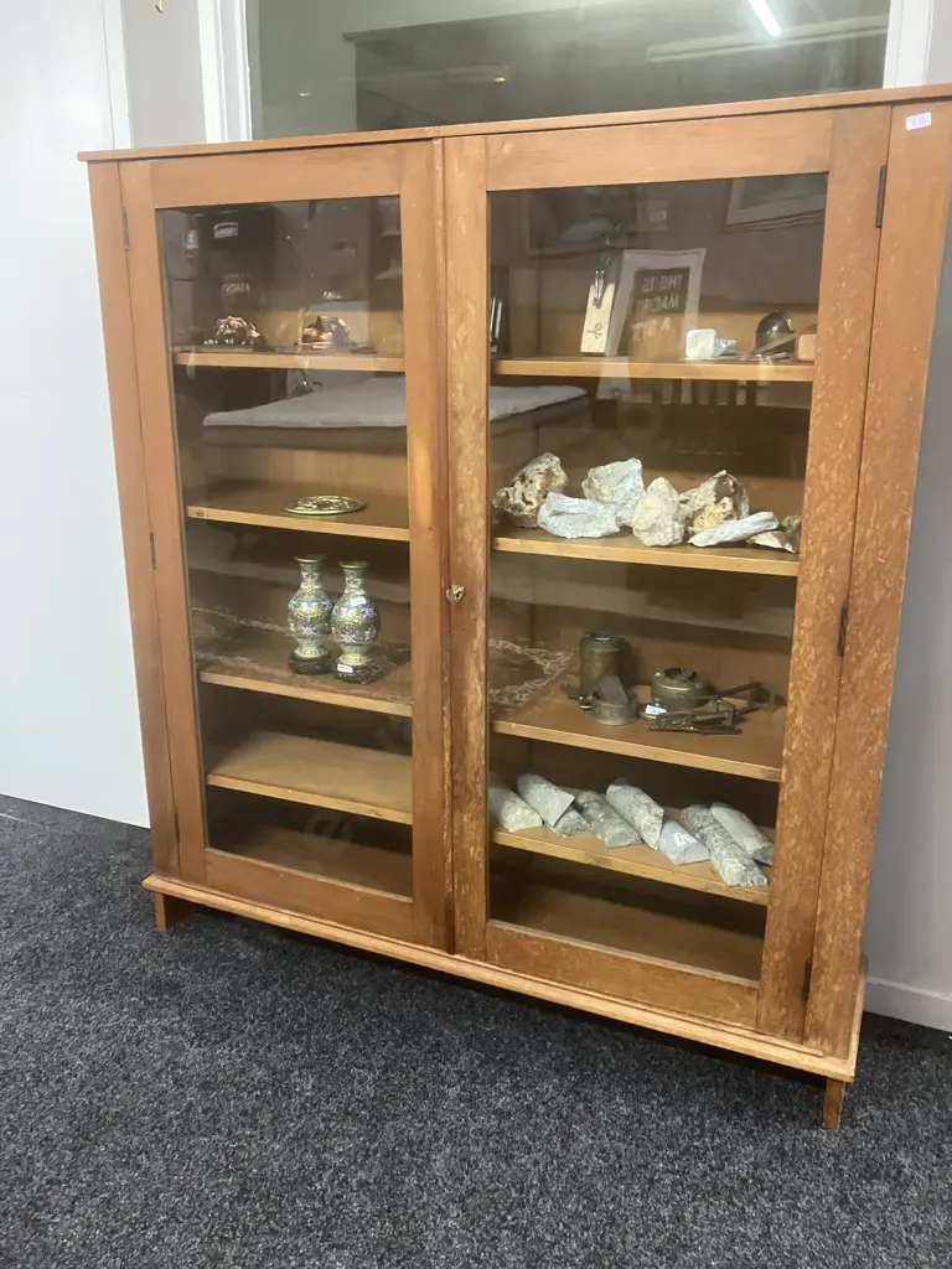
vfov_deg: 63.4
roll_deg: -0.1
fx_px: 1027
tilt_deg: -14.7
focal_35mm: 28
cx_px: 476
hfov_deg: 49.7
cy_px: 634
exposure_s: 1/33
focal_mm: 3.99
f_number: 1.8
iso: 320
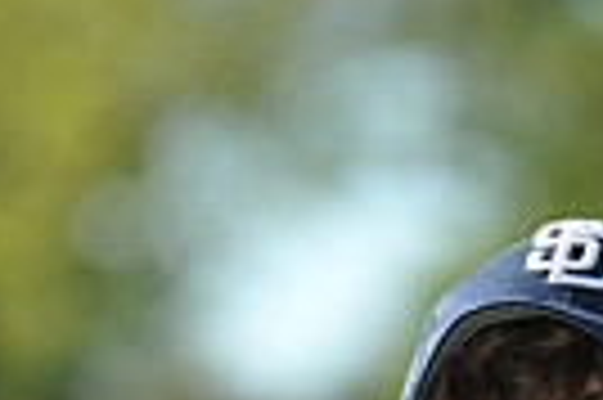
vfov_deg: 2.2
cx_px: 702
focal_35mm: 629
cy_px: 710
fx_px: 10523
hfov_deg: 3.3
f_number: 4
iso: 200
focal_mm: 145
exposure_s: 1/1000
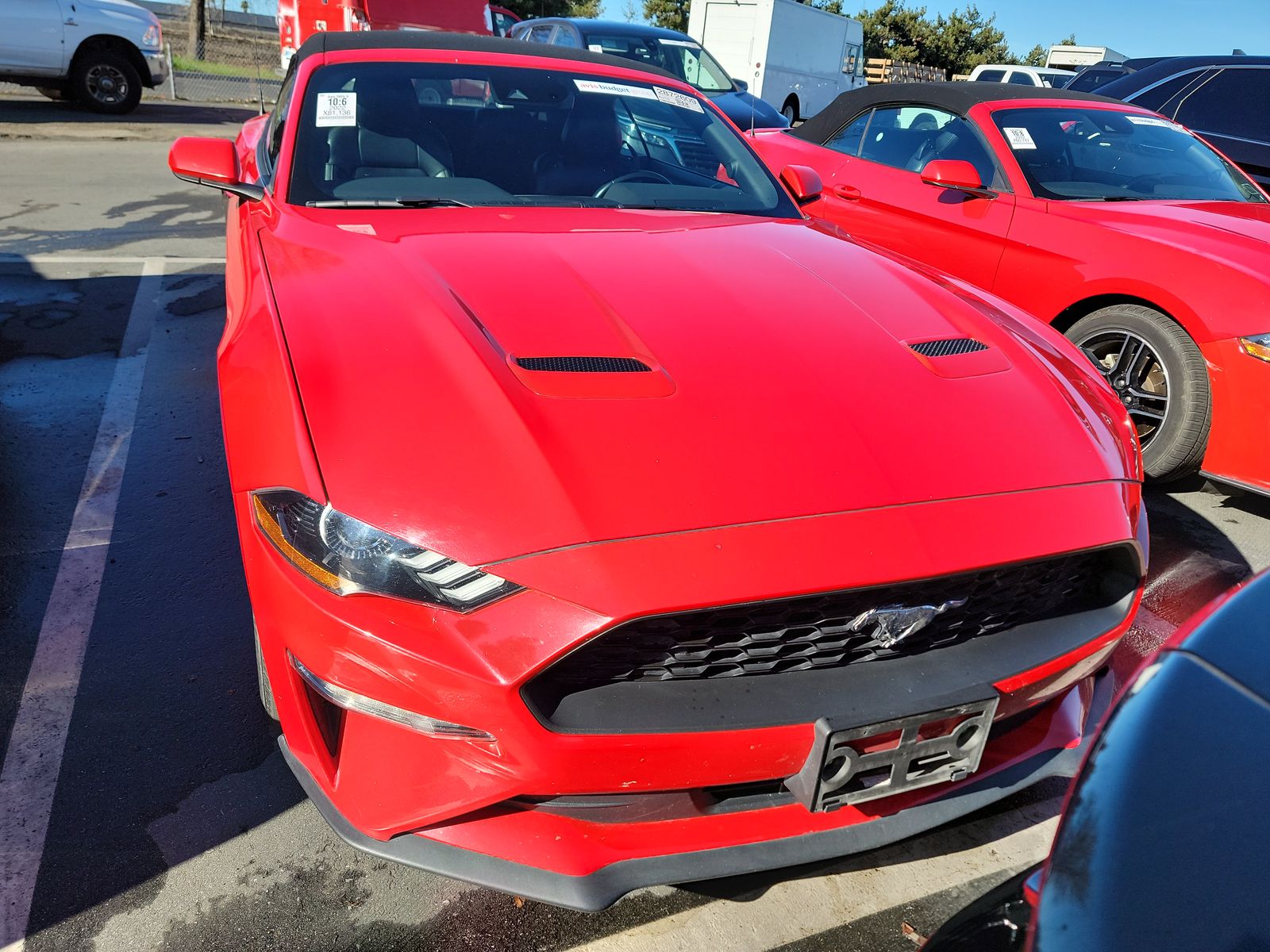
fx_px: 881
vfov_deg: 56.8
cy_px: 476
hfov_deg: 71.6
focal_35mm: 24
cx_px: 635
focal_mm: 6.7
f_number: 1.8
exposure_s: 1/669
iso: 50
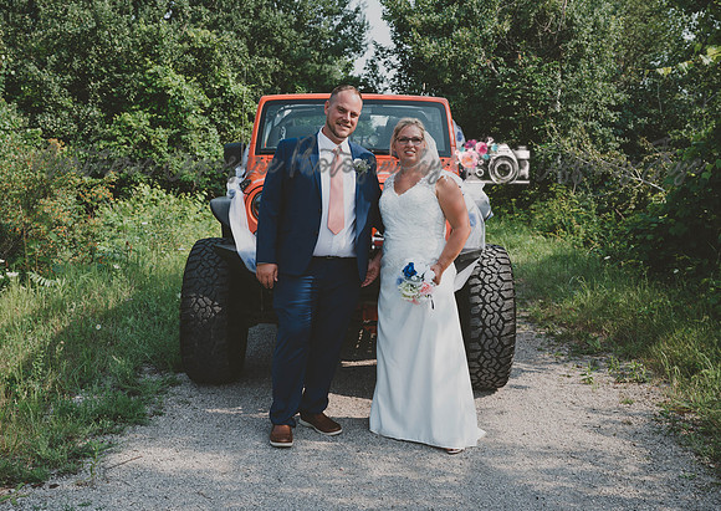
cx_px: 363
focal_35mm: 43
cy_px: 242
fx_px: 874
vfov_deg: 32.6
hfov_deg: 44.8
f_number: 5.6
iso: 100
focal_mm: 39
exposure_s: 1/250
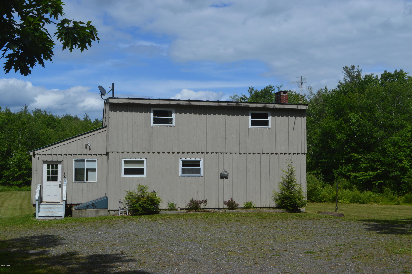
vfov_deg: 30.8
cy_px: 137
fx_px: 497
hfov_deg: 45.0
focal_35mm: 44
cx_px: 206
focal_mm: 29
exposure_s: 1/320
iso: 100
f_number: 9
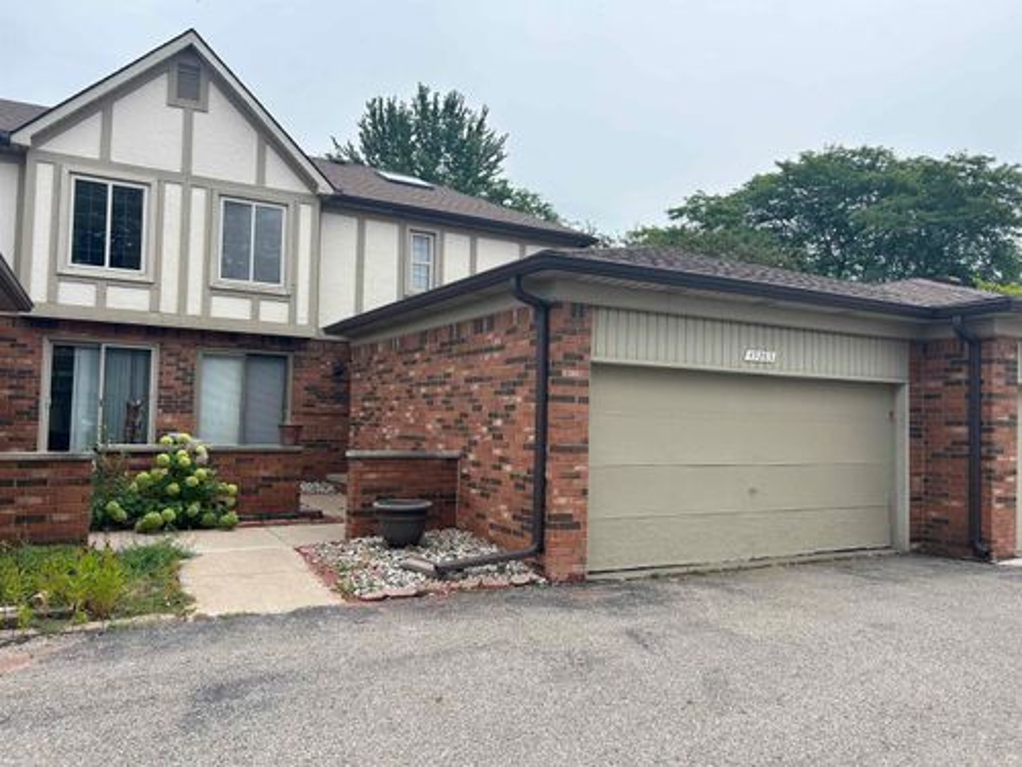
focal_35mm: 26
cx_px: 511
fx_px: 768
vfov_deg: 53.1
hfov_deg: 67.3
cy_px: 384
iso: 50
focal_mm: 5.7
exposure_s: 1/2513
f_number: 1.5
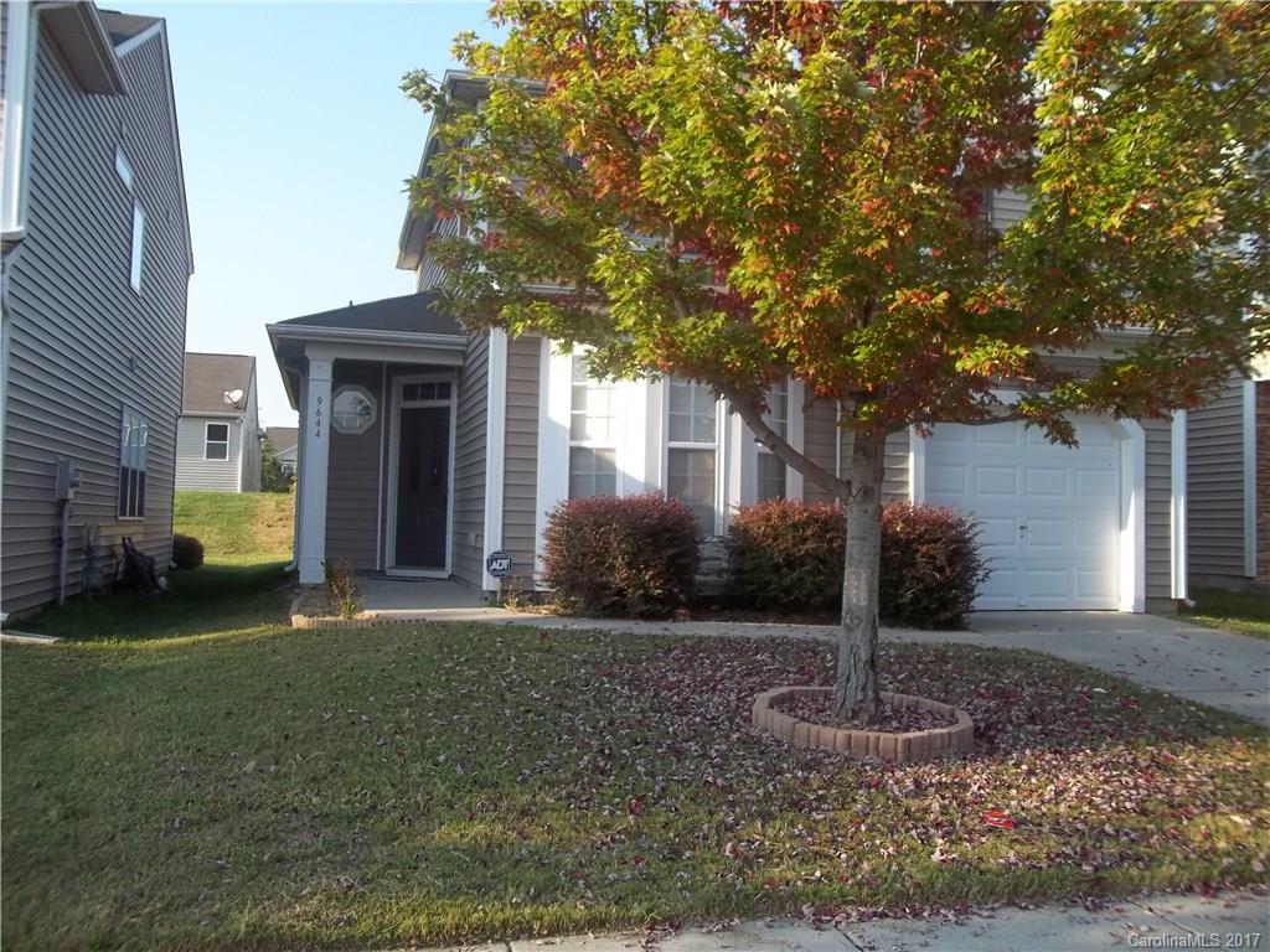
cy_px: 476
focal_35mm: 32
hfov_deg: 56.8
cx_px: 635
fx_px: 1174
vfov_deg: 44.2
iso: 64
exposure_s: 1/320
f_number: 2.9
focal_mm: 5.7
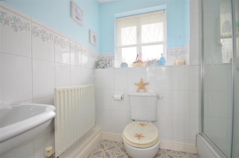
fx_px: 99
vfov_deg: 77.0
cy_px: 79
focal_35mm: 15
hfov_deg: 100.5
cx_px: 120
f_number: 6.3
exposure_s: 1/30
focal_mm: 10
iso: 640
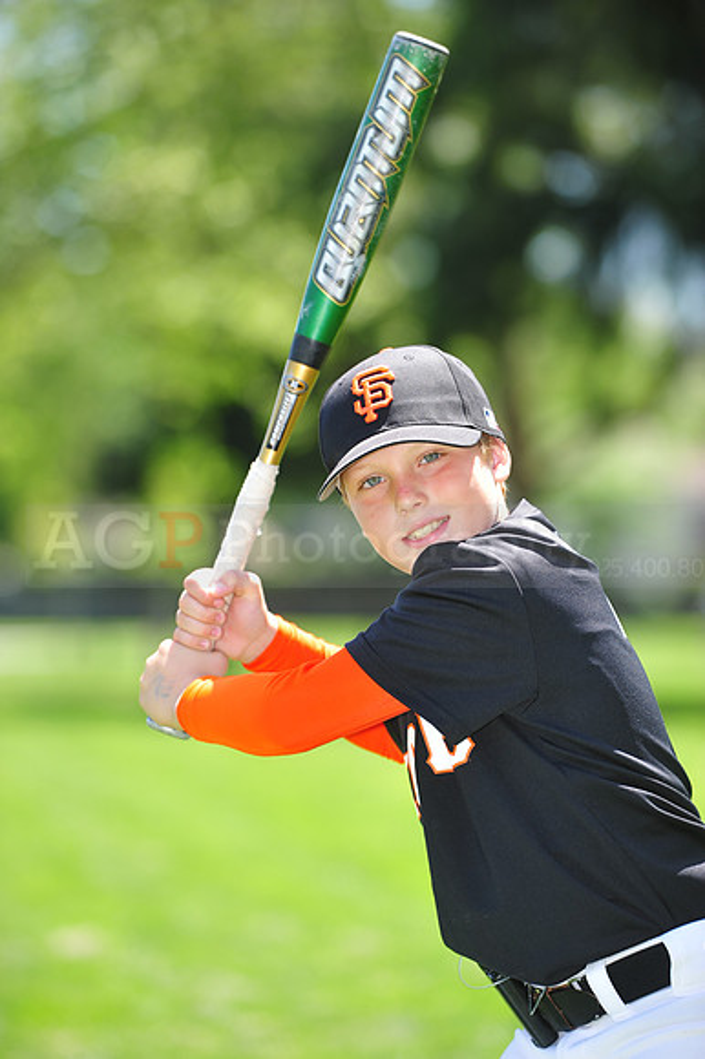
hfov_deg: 8.3
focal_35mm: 165
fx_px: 4852
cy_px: 530
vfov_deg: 12.5
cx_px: 352
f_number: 4.5
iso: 200
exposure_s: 1/400
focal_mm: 165
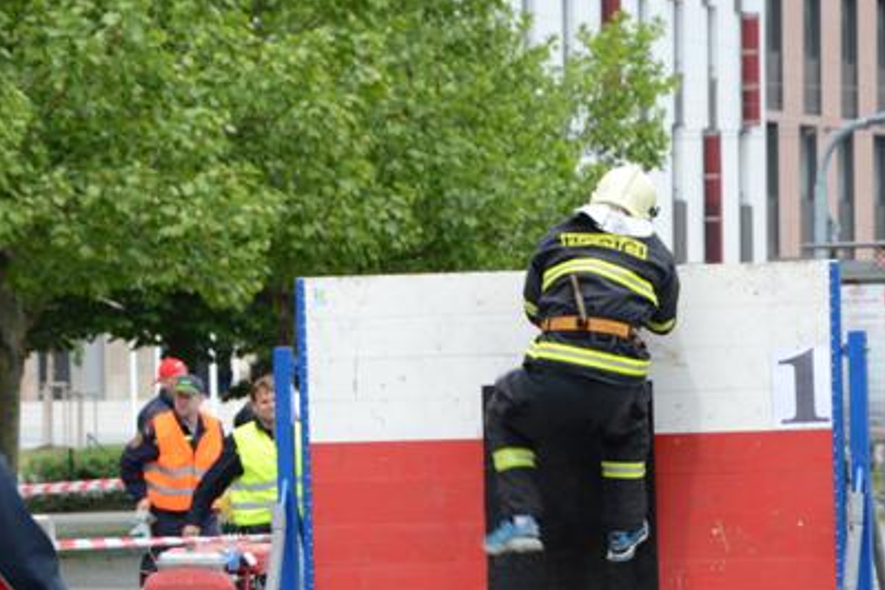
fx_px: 6979
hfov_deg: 7.3
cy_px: 455
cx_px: 388
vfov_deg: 4.8
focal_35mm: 284
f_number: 7.1
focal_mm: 105
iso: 100
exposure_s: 1/125
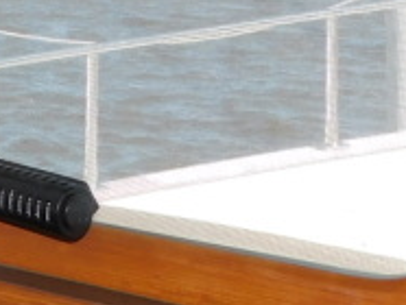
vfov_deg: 11.3
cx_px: -378
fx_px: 1515
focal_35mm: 129
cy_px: -35
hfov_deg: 13.4
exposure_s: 1/400
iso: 125
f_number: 3.2
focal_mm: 5.3
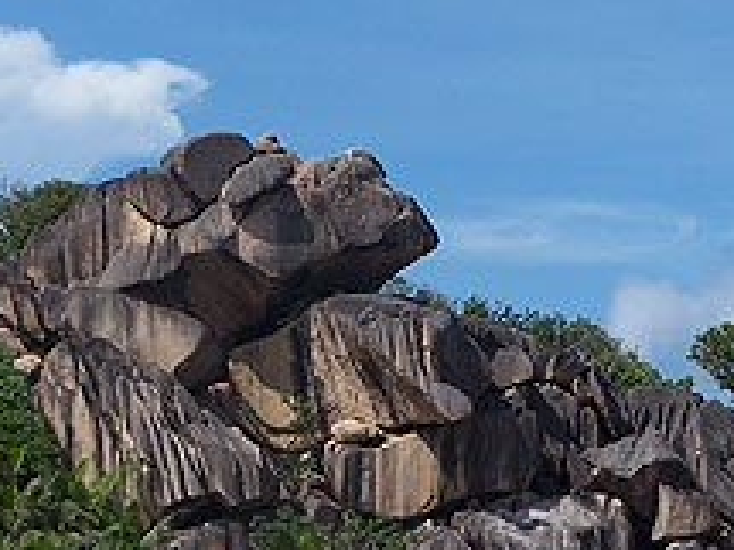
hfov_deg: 10.0
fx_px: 4175
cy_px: 465
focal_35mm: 197
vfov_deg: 7.5
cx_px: 522
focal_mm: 15.6
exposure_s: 1/1000
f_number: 4.5
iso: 80
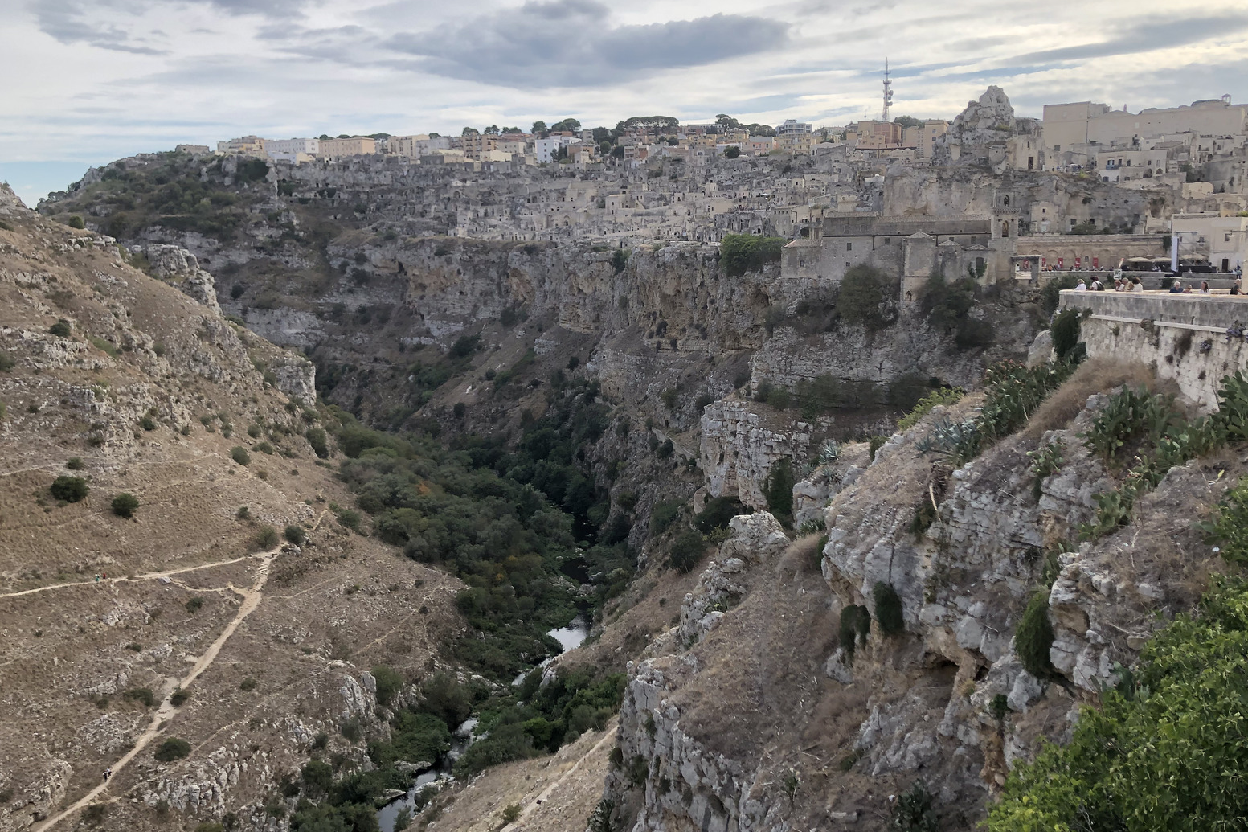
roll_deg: +1.8
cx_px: 624
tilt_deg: -9.3
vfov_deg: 43.6
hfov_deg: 61.9
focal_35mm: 30
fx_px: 1040
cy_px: 401
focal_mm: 4
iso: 20
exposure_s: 1/648
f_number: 1.8
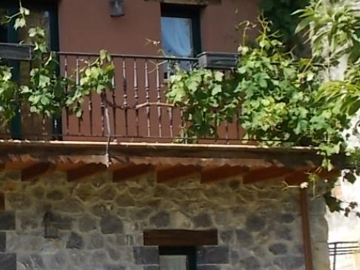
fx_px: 1071
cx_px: -57
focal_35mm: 103
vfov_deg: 14.4
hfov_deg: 18.2
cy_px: 125
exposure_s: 1/400
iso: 80
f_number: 3.4
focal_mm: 5.3
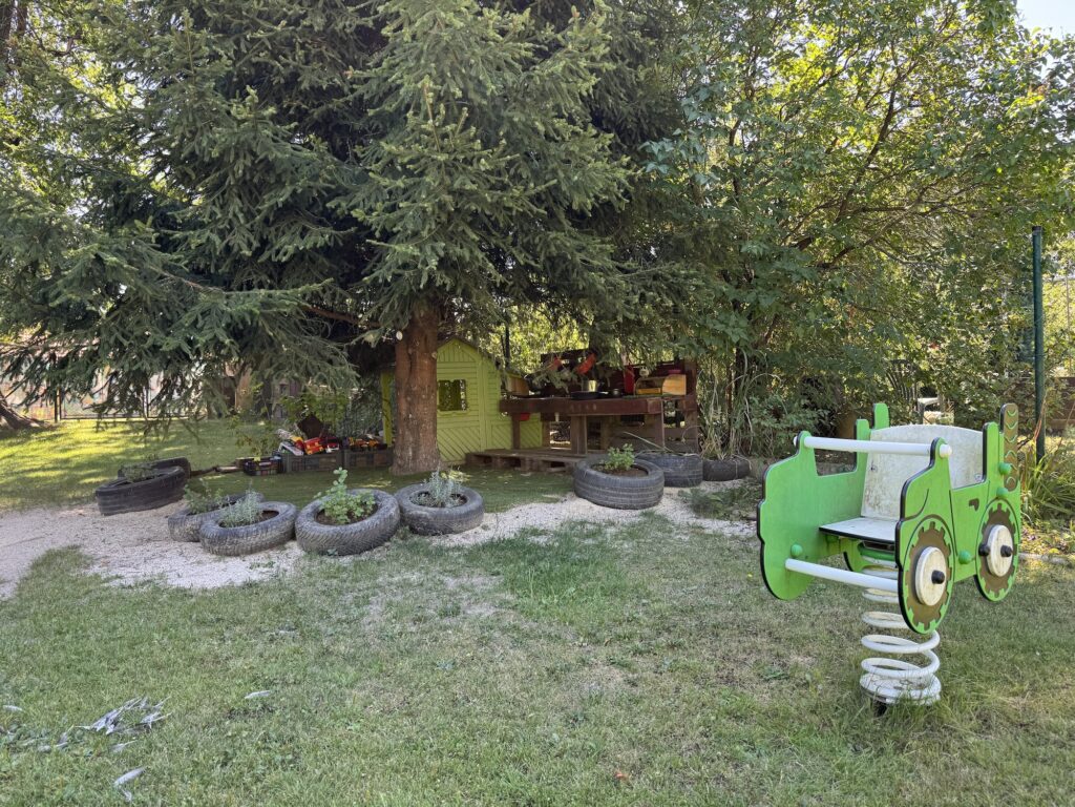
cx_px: 538
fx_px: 745
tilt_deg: -1.1
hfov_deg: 71.6
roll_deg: +0.6
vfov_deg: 56.8
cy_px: 404
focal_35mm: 24
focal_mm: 6.76
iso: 50
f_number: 1.78
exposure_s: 1/139
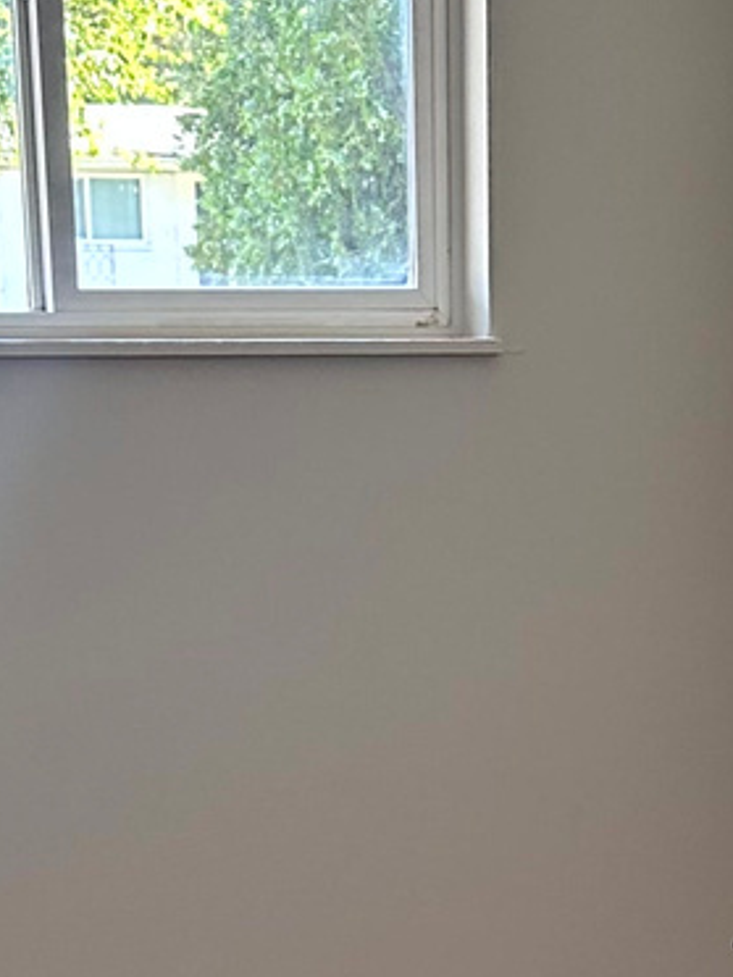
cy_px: 1253
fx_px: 2795
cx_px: 512
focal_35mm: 99
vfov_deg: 18.5
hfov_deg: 14.9
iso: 160
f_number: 1.78
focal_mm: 6.86
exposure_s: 1/121
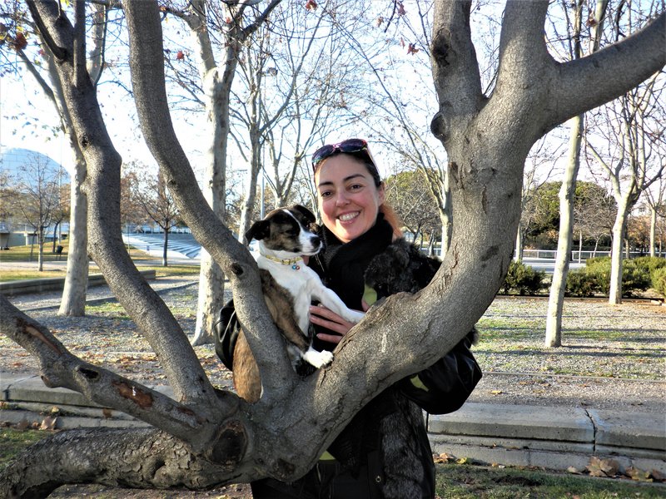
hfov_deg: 51.4
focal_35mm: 36
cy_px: 250
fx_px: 693
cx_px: 333
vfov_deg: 39.7
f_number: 3.5
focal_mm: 6.3
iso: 64
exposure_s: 1/80
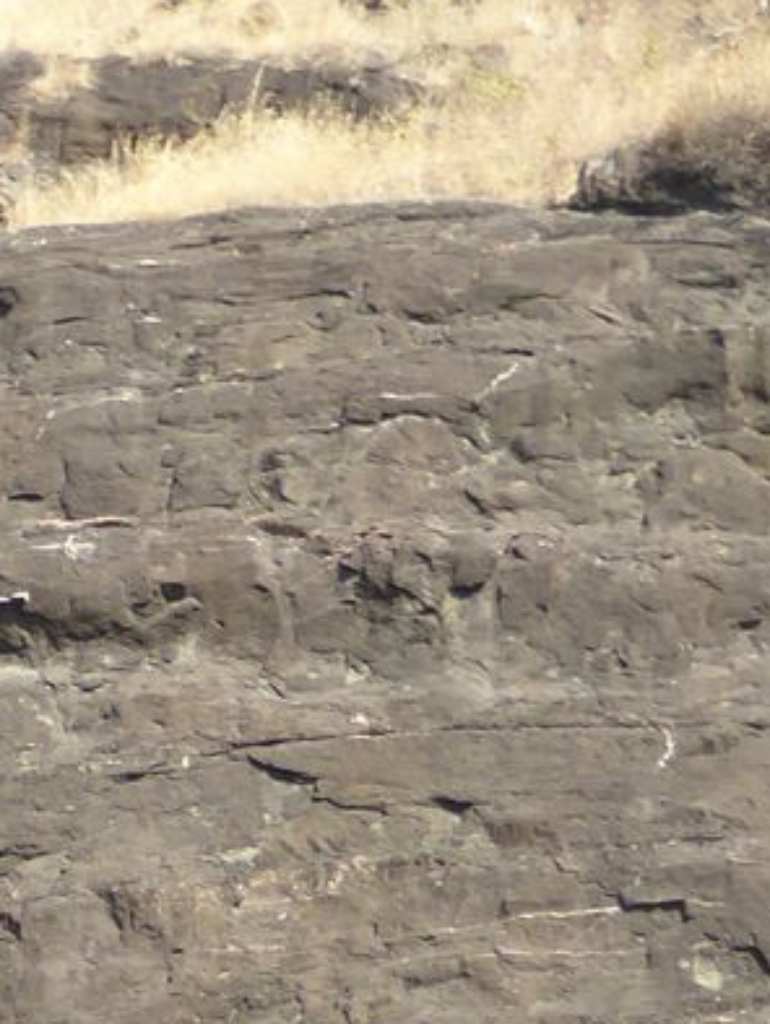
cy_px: 1762
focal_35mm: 215
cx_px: -234
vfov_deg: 8.9
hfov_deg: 6.9
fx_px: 6370
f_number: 4.1
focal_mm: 9
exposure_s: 1/200
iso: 80
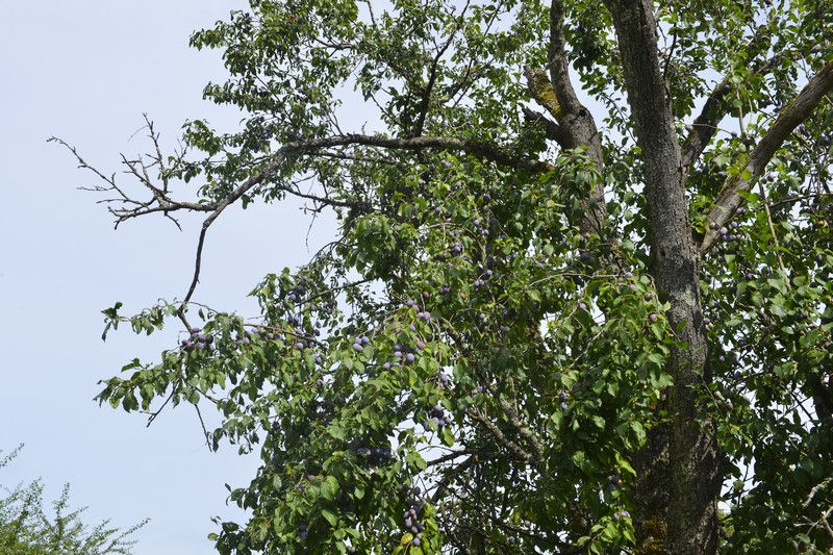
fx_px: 925
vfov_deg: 33.4
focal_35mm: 40
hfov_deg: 48.5
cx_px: 416
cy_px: 278
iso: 125
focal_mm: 40
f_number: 11
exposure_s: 1/125
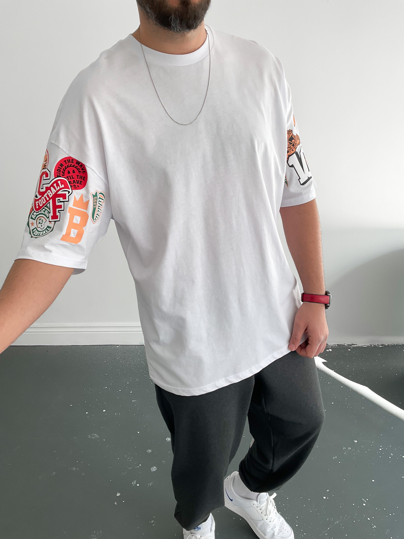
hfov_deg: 48.2
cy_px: 270
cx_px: 202
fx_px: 451
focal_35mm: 29
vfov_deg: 61.7
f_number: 1.8
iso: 16
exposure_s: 1/120
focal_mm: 3
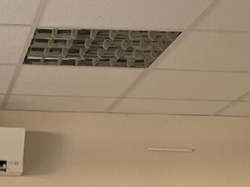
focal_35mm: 119
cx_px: -89
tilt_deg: -0.1
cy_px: 295
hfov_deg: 15.6
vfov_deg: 11.8
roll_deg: -2.9
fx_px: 859
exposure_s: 1/100
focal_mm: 4.2
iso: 50
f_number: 1.6
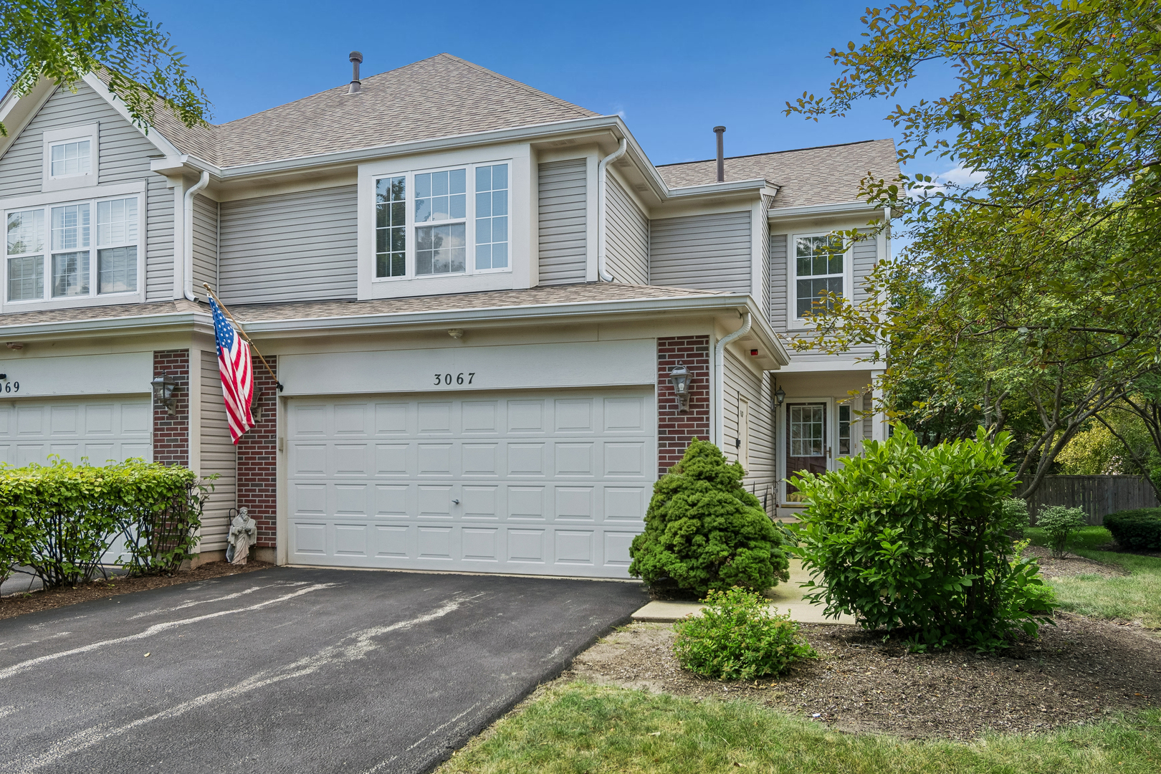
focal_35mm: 24
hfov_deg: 73.7
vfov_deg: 53.1
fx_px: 774
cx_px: 580
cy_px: 387
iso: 250
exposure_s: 1/250
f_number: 8
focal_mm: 16
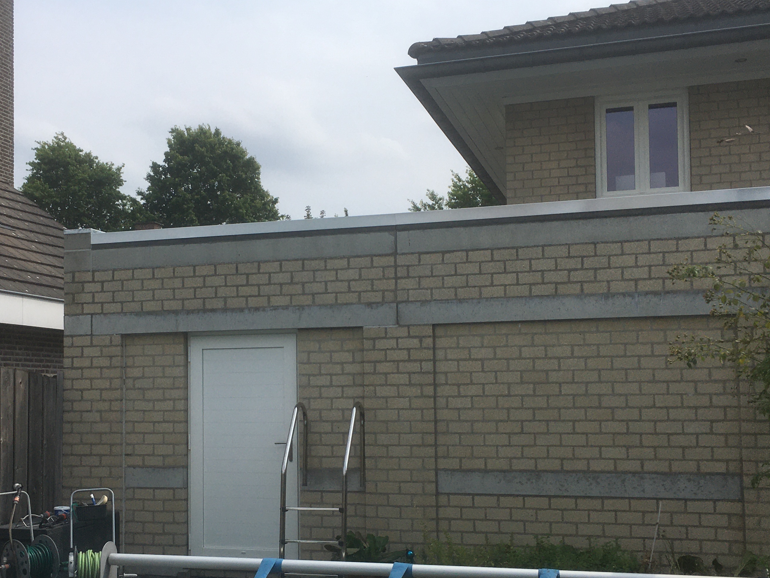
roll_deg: +0.1
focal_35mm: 45
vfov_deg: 32.1
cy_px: 335
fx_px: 1001
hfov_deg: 41.9
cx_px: 310
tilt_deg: +2.5
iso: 25
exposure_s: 1/3205
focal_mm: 4.15
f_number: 2.2
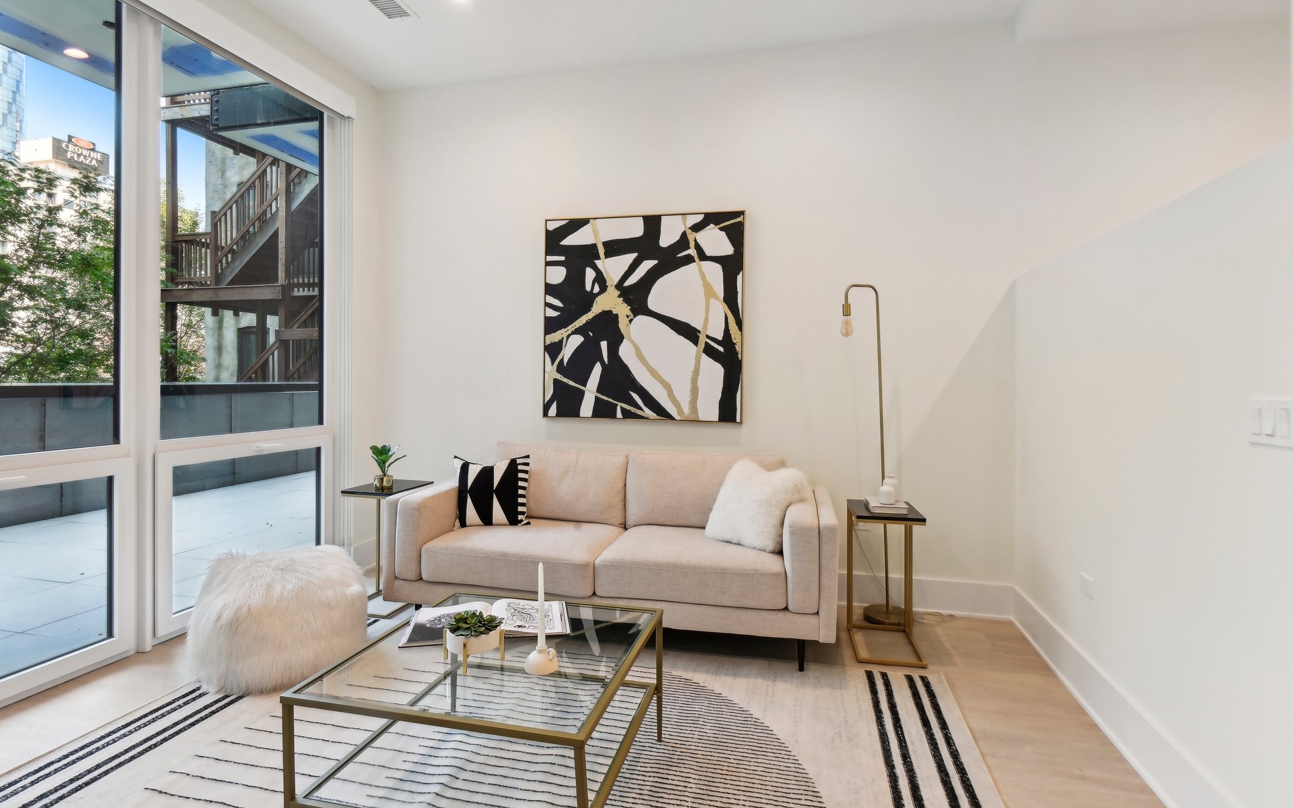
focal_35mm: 17
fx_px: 599
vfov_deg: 68.0
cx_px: 653
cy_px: 389
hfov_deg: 94.4
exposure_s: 1/13
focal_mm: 16
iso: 400
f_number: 11
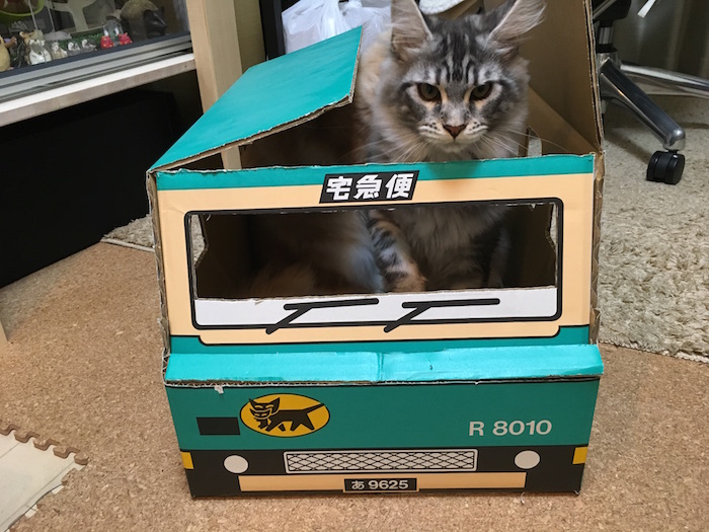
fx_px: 594
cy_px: 266
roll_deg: +2.1
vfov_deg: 48.2
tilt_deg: -26.8
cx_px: 354
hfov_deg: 61.7
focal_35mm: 29
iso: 160
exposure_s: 1/30
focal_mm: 4.15
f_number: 2.2
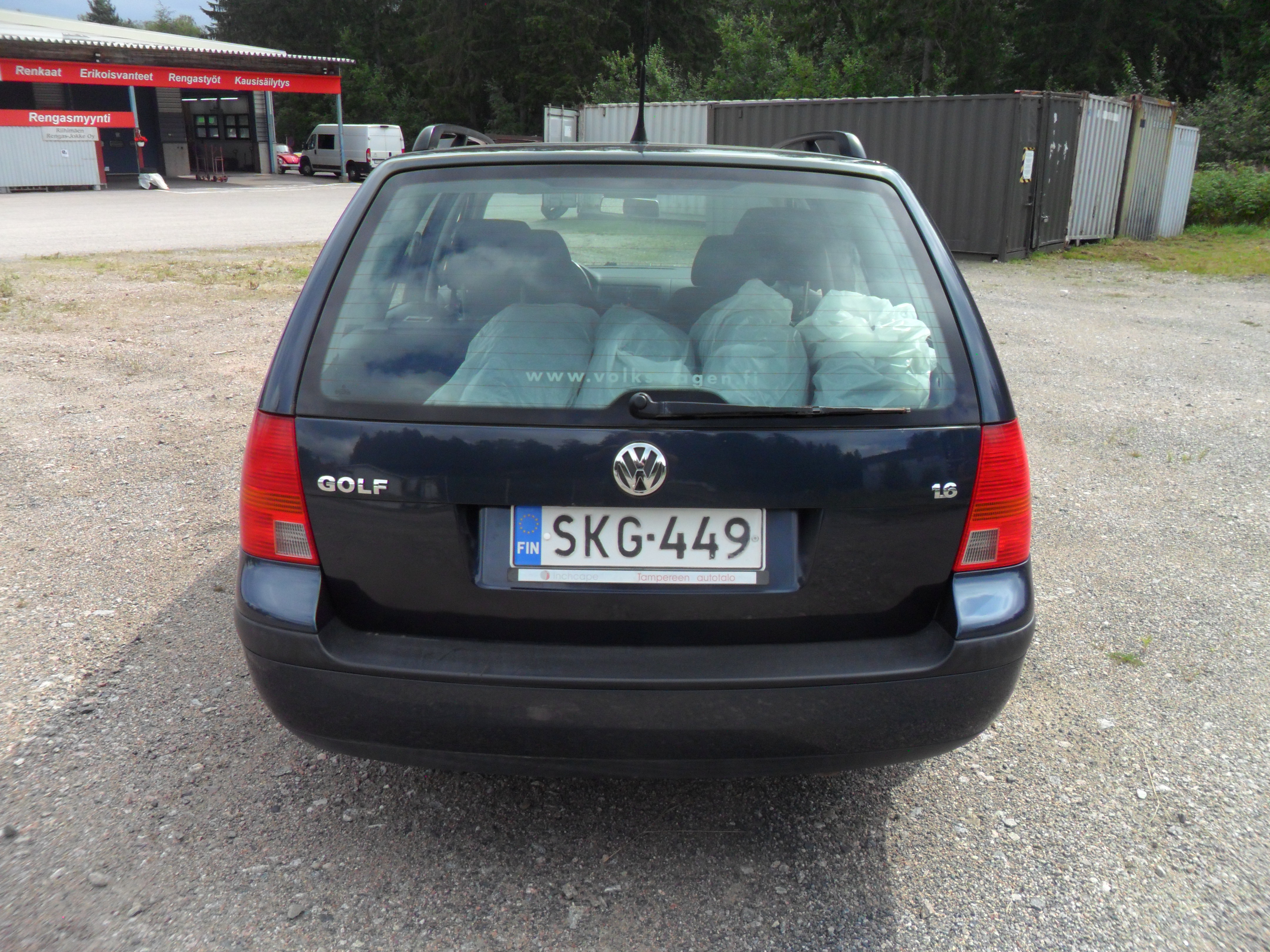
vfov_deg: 51.4
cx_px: 635
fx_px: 991
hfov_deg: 65.3
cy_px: 476
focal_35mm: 27
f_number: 3.5
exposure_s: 1/750
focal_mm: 4.9
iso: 80
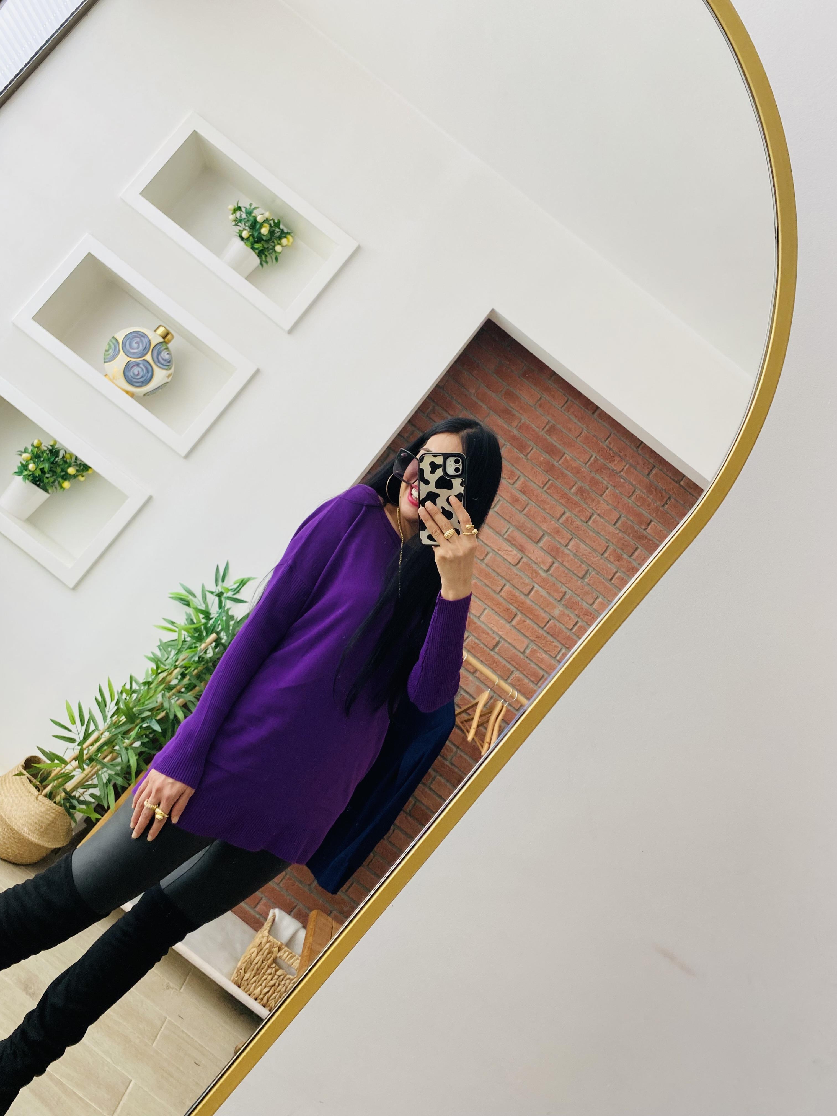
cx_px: 418
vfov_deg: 67.3
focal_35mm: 26
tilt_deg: -16.8
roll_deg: -39.3
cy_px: 558
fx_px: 838
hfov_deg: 53.1
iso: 100
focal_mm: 4.25
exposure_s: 1/121
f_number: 1.8
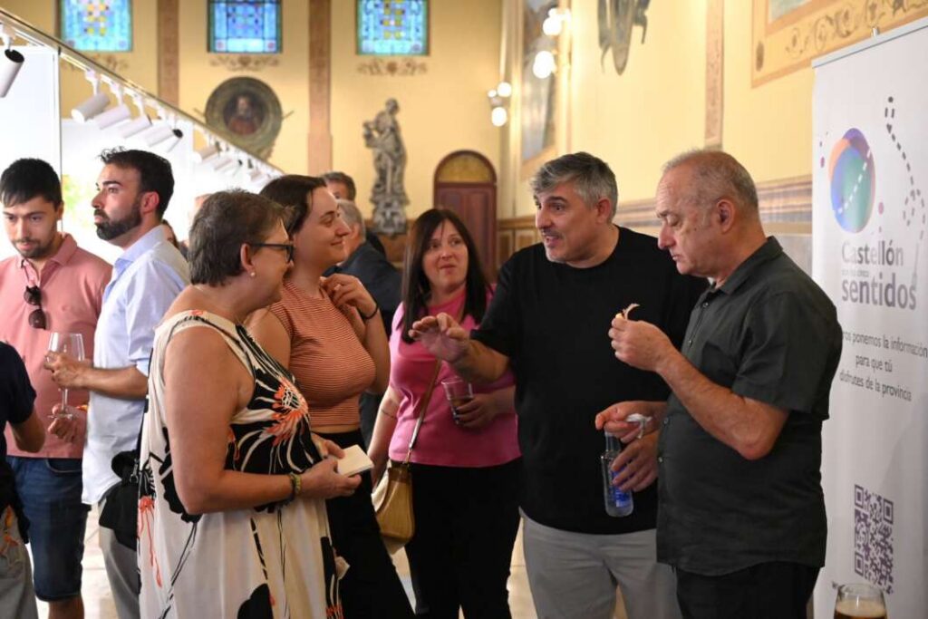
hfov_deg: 41.9
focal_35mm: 47
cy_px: 310
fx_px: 1212
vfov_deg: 28.7
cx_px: 464
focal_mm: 47
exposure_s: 1/400
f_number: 4
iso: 6400
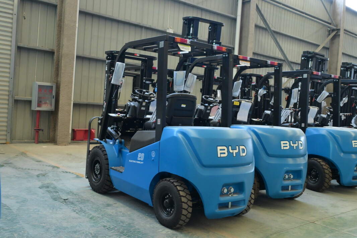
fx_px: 357
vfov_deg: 36.9
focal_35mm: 36
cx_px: 178
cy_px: 119
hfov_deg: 53.1
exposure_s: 1/320
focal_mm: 24
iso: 3200
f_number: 4
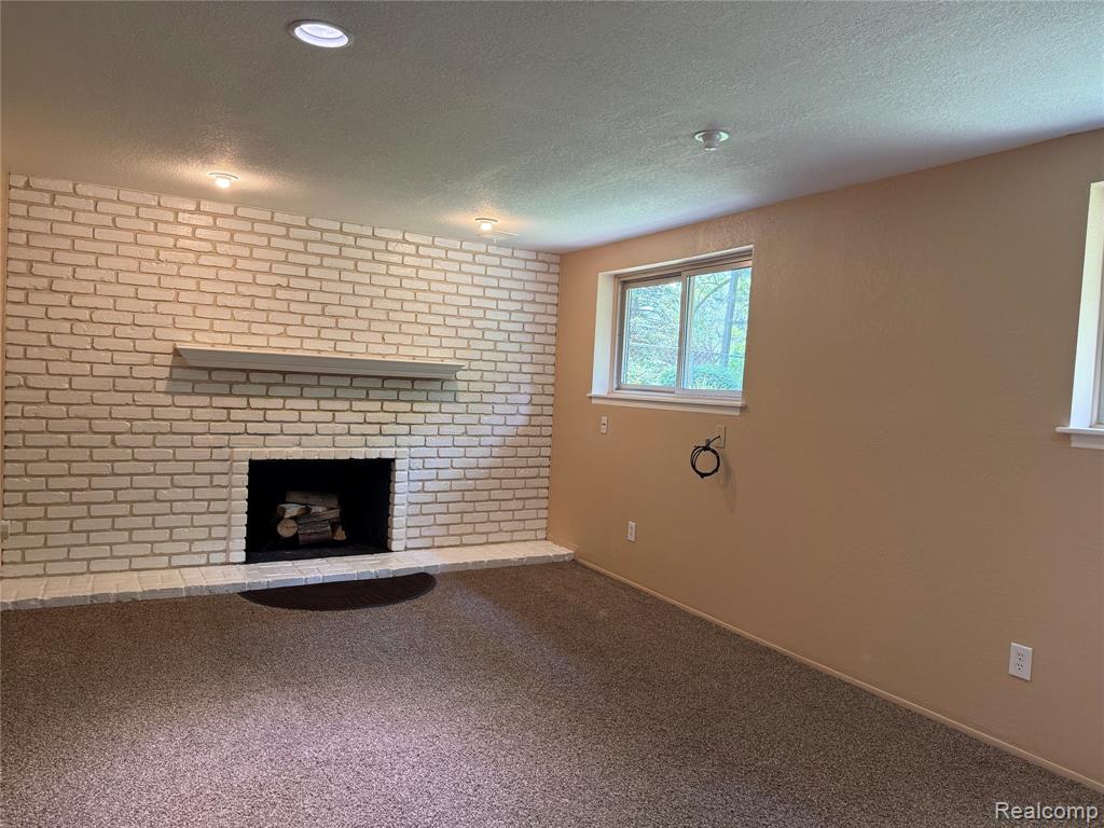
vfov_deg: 56.8
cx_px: 552
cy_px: 414
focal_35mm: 24
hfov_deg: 71.6
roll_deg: -2.7
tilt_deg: -2.6
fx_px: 765
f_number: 1.78
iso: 200
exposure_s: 1/120
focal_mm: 6.76
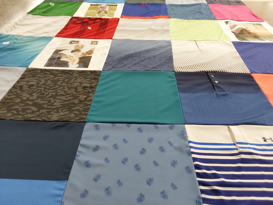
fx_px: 221
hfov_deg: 63.4
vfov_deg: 49.7
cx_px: 136
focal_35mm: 28
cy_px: 102
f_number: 1.9
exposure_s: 1/60
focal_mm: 2.91
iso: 200
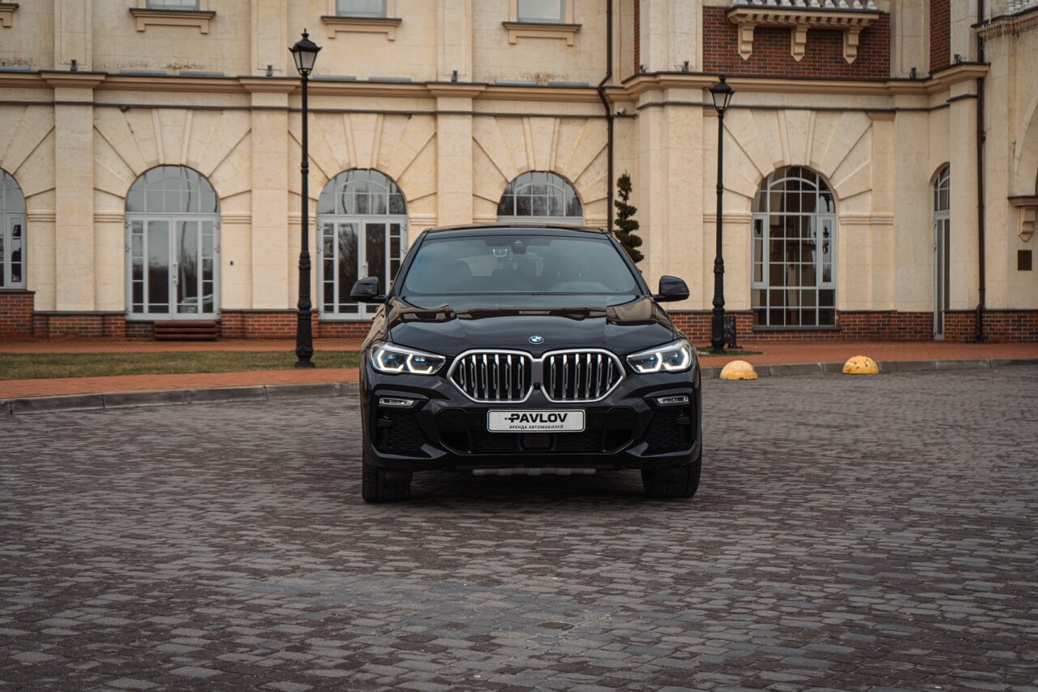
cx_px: 519
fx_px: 1643
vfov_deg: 23.8
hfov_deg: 35.1
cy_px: 346
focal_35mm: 57
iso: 125
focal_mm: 57
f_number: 5
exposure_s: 1/400
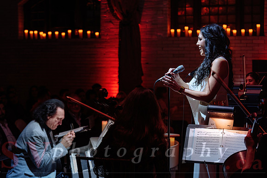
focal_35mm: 74
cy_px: 89
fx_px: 546
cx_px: 134
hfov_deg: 27.5
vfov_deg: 18.5
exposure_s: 1/125
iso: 2000
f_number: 3.5
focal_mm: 70
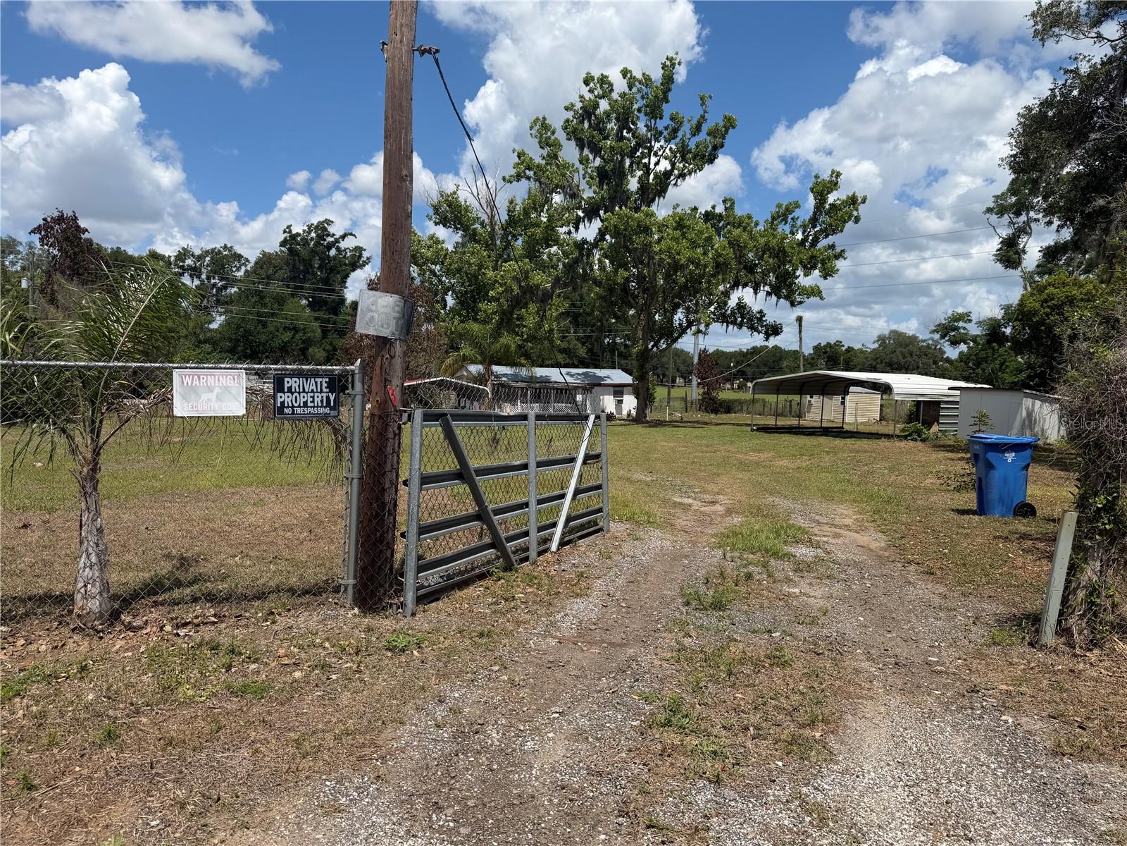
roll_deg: -2.0
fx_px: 781
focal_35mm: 24
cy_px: 423
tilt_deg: -3.3
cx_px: 564
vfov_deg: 56.8
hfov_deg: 71.6
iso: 80
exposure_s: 1/6173
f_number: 1.78
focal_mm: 6.76
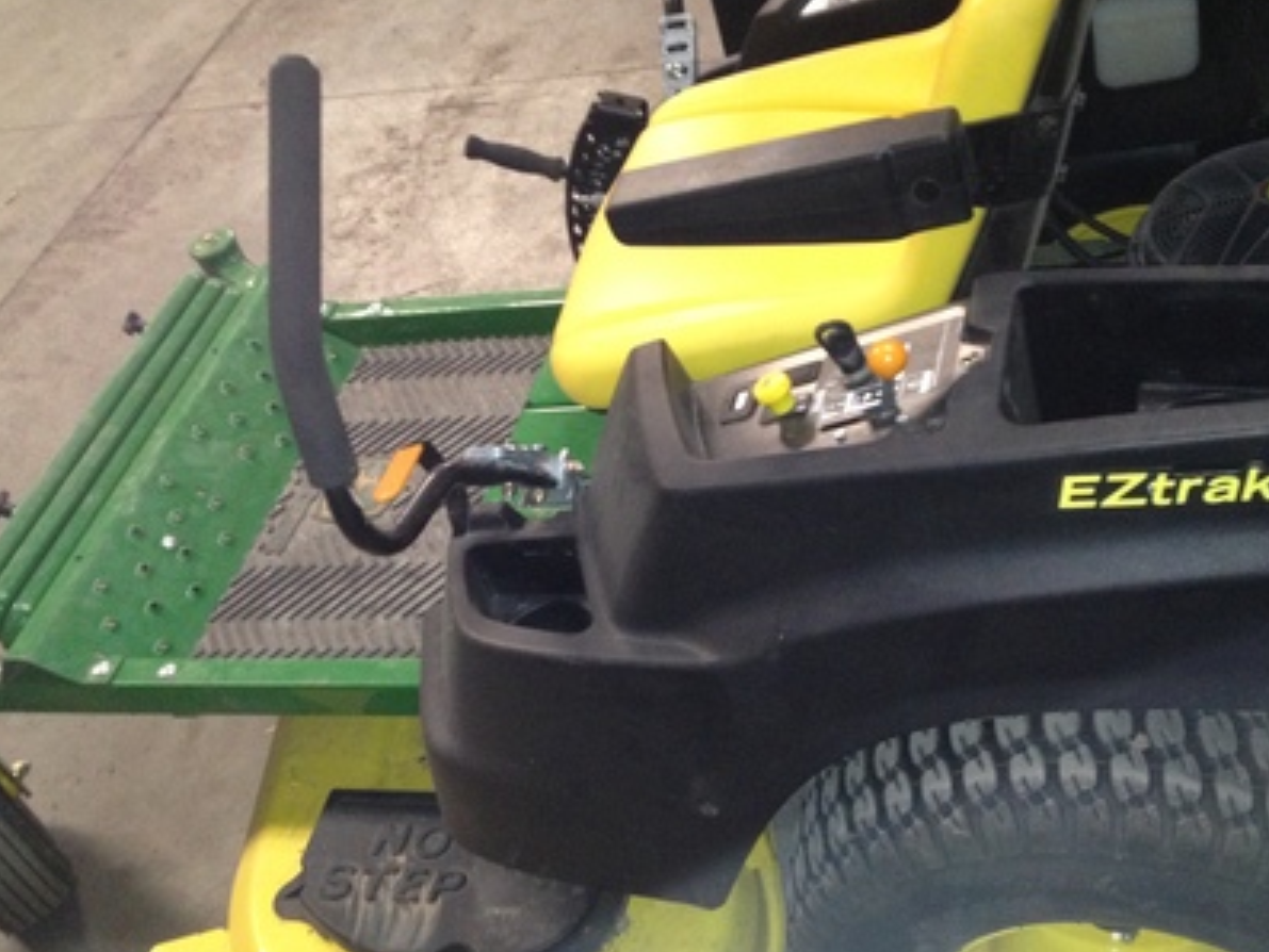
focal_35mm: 48
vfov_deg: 30.2
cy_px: 559
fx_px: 1760
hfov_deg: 39.5
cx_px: 738
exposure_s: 1/16
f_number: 2.4
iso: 320
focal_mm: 4.28
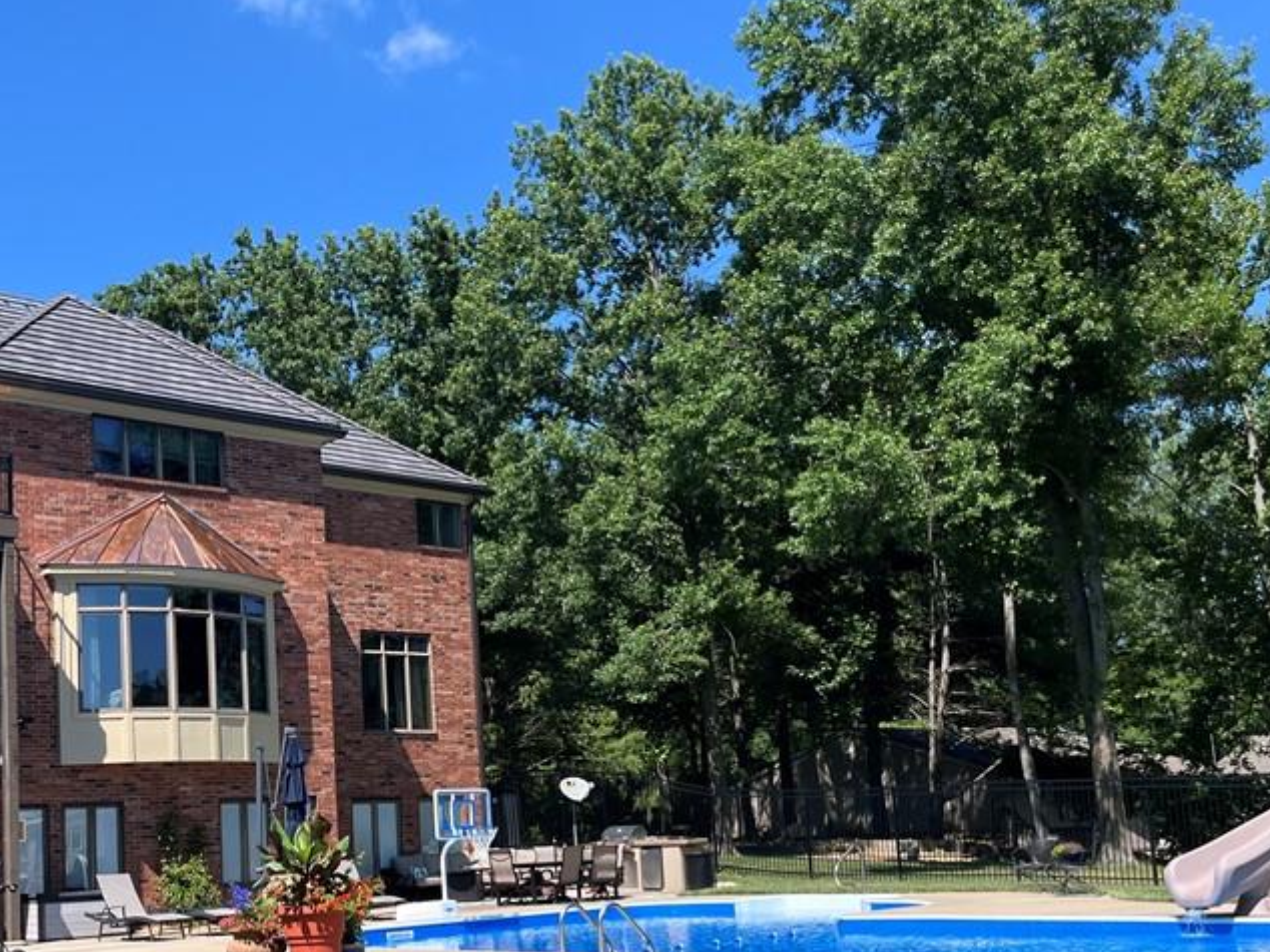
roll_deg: +3.1
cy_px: 669
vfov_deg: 33.9
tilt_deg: +6.7
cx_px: 413
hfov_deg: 44.1
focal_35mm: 42
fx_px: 1540
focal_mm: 5.1
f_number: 1.6
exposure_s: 1/1832
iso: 50
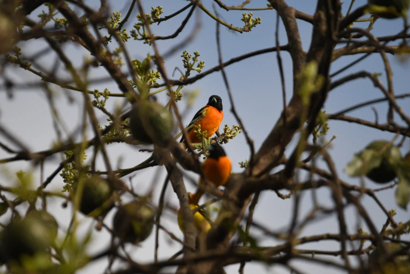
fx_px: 10251
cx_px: 205
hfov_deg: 2.3
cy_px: 137
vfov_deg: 1.5
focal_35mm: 900
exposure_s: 1/2500
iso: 640
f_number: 6.3
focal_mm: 600
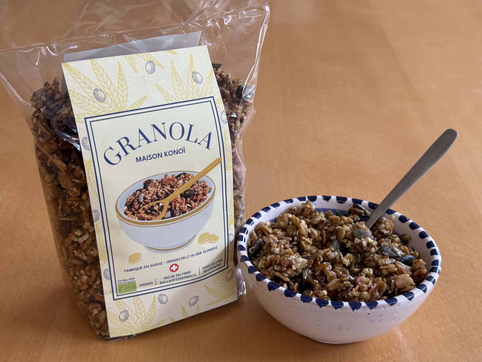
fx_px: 668
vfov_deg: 30.3
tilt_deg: -28.1
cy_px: 181
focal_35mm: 48
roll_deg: -0.6
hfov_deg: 39.7
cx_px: 241
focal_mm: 6.76
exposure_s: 1/121
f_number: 1.78
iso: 64
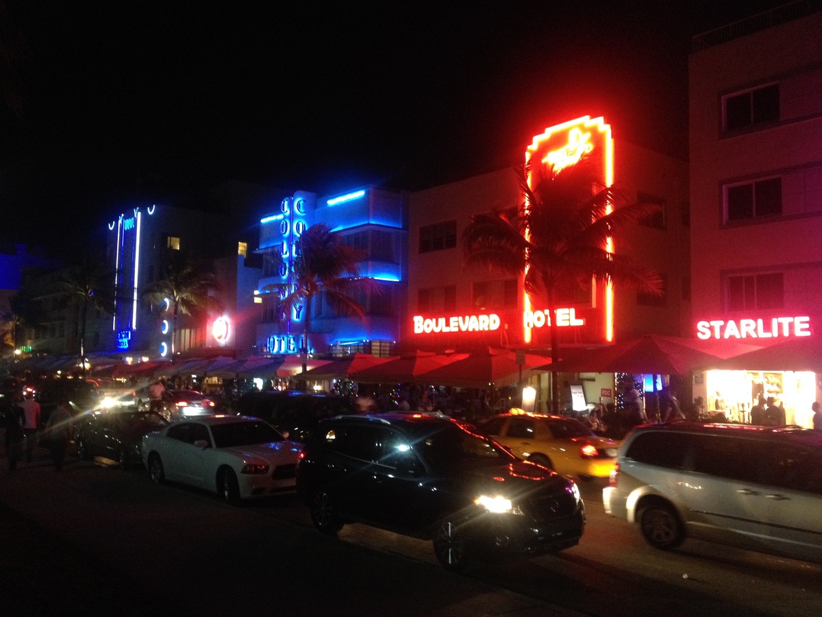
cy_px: 308
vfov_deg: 40.7
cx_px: 411
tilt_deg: +2.4
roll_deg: -0.8
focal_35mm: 35
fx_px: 831
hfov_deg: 52.6
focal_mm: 4.28
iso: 400
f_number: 2.4
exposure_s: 1/17
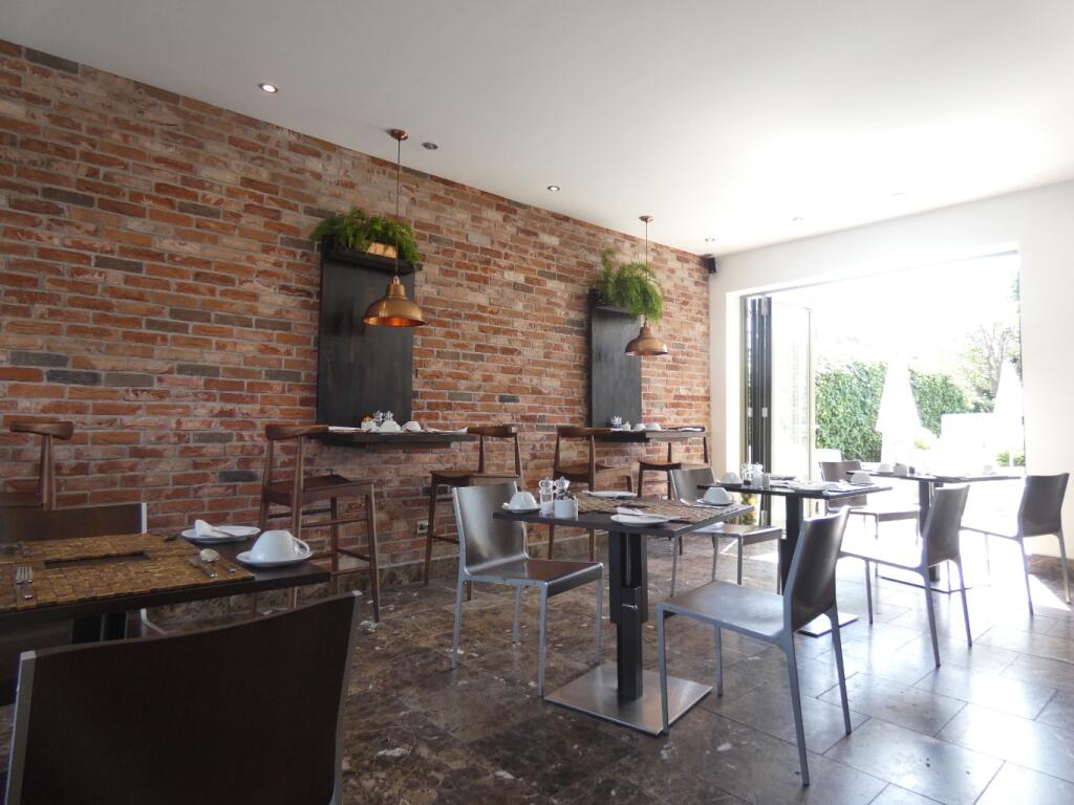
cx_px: 537
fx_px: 621
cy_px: 402
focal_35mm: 20
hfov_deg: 81.7
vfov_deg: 66.0
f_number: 2.8
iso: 100
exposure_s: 1/60
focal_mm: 3.6
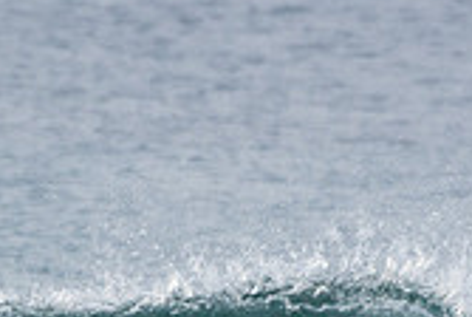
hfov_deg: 1.2
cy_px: 480
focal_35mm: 1664
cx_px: -3
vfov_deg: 0.8
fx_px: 21855
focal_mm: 320
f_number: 5.6
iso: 640
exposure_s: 1/1600
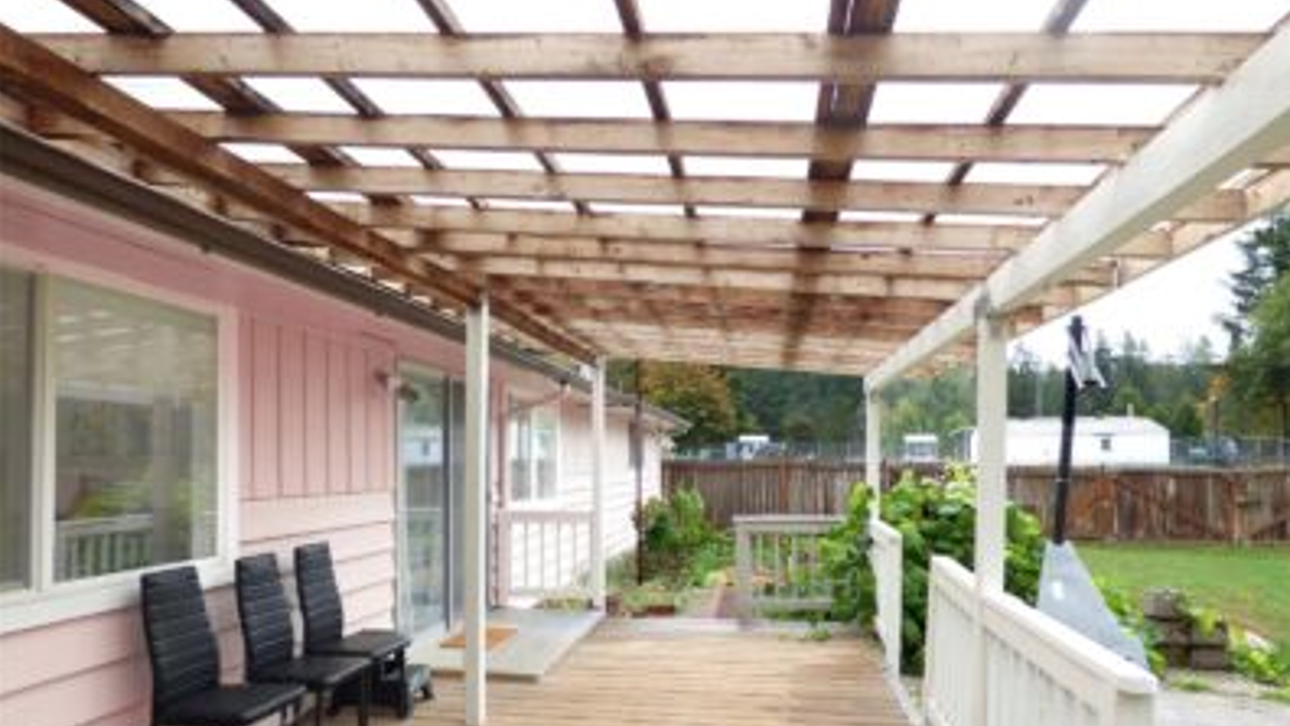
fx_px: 753
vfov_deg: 51.0
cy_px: 449
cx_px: 648
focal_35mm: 22
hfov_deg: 81.2
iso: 100
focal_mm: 3.58
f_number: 2.8
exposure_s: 1/80
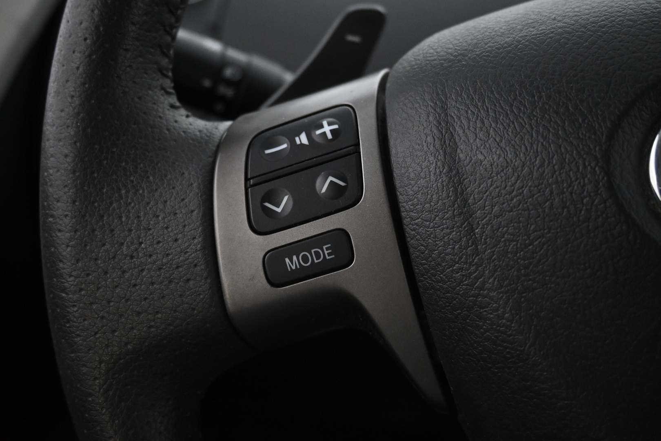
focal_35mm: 36
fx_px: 661
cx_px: 330
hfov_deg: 53.1
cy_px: 220
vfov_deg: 36.9
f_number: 4.2
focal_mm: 24
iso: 2800
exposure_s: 1/40
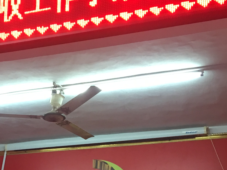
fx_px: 610
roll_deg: -2.8
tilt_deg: +13.9
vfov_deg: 15.4
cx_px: 21
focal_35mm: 93
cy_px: 191
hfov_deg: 20.6
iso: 80
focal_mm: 4.15
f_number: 2.2
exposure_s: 1/17
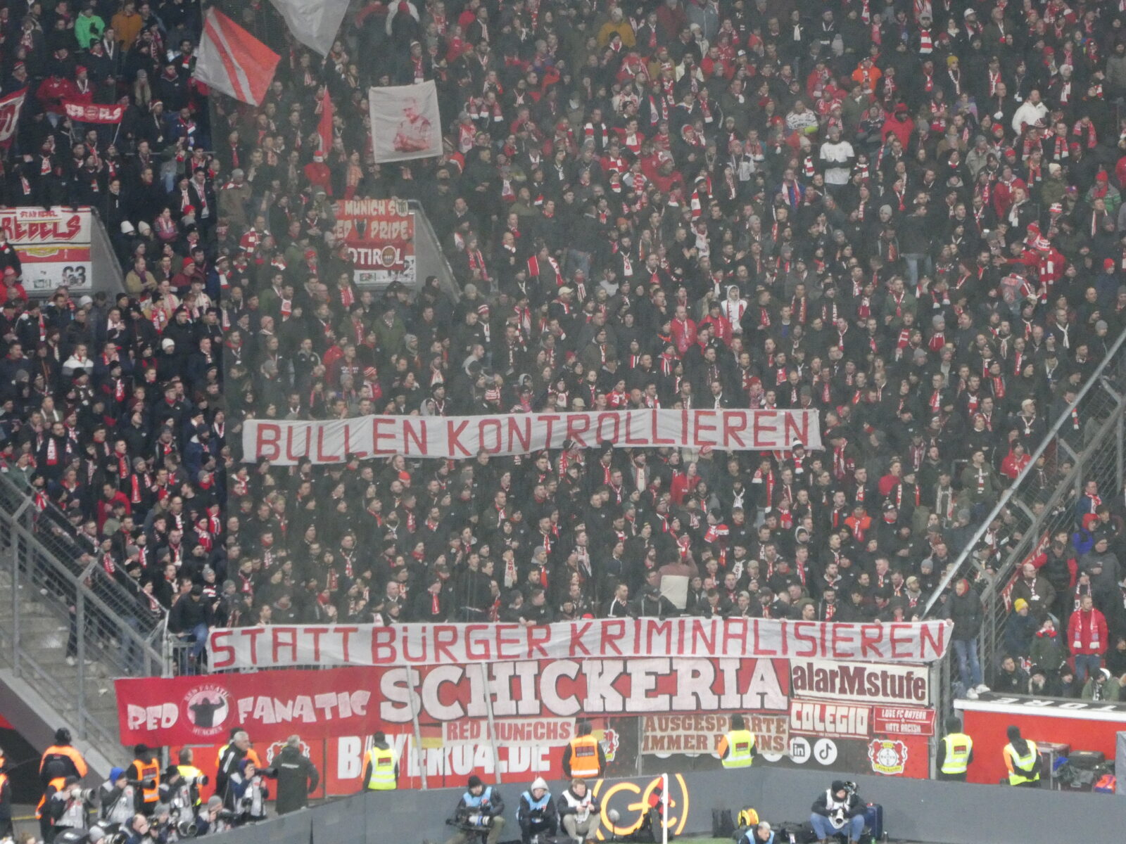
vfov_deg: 5.9
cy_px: 422
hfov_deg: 7.9
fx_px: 8132
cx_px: 563
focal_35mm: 250
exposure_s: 1/80
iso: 800
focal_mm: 44.8
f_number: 5.6
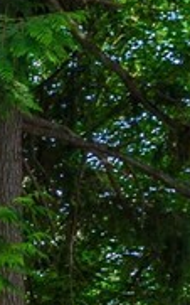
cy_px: 714
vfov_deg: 13.1
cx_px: -806
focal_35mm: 124
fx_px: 1028
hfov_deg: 6.0
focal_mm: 13
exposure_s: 1/40
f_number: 7.1
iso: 80
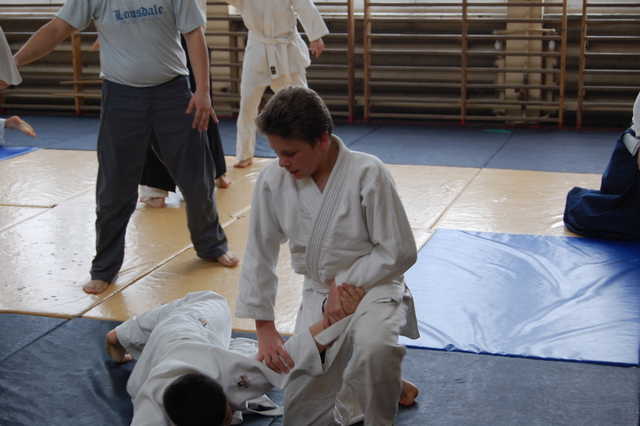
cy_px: 213
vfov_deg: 21.5
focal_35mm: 63
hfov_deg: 31.9
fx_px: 1119
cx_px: 320
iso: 400
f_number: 5.3
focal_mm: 42
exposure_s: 1/100
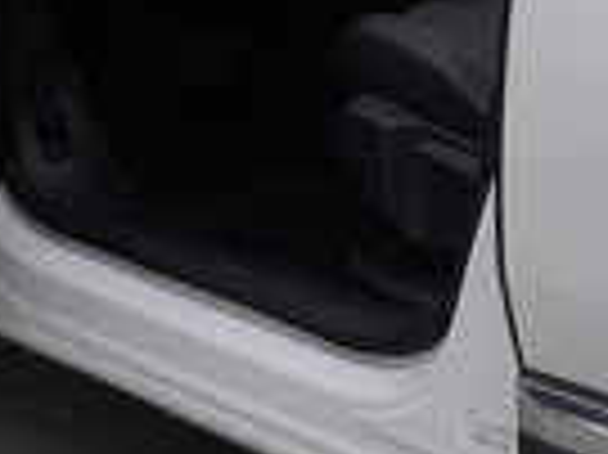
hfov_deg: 13.9
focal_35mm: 141
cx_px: 86
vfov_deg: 10.4
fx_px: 2474
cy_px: -61
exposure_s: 1/100
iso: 125
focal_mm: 24
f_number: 4.5
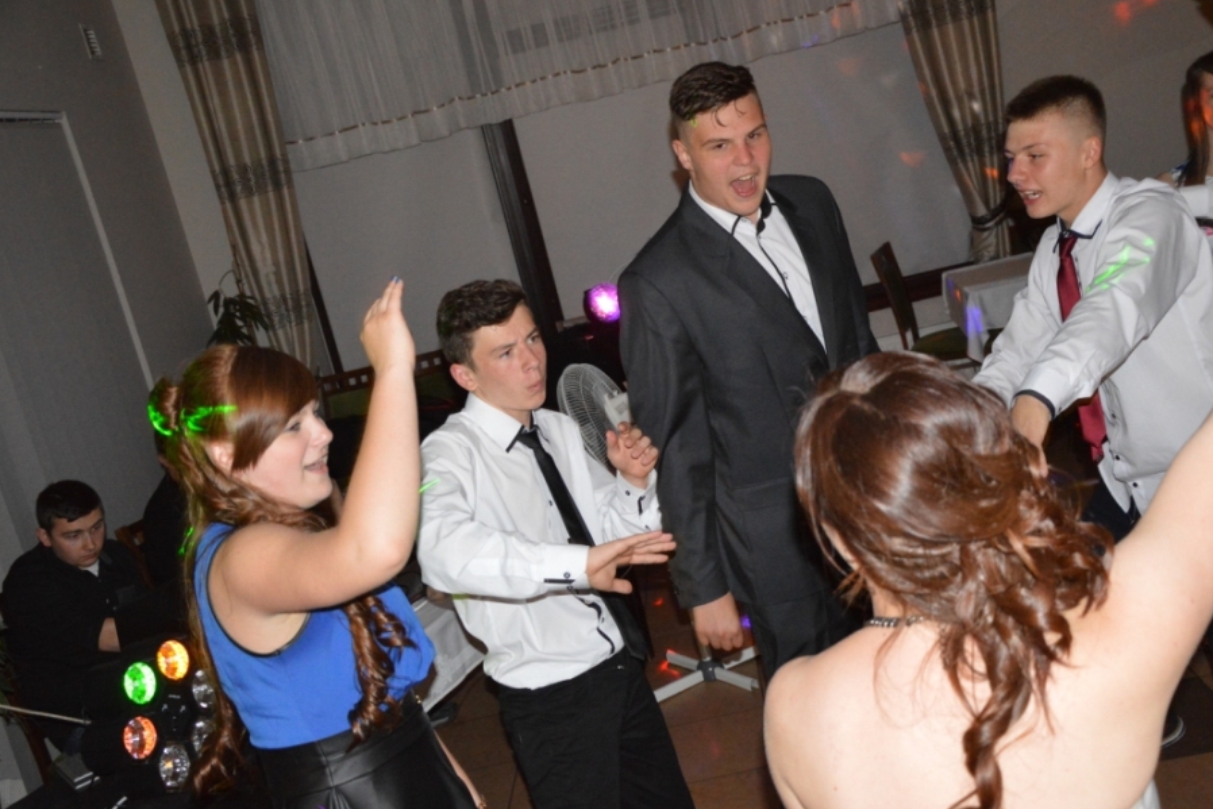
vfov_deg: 33.4
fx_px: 1348
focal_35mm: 40
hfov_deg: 48.5
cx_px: 605
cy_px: 399
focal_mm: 26
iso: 3200
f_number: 4
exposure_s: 1/60
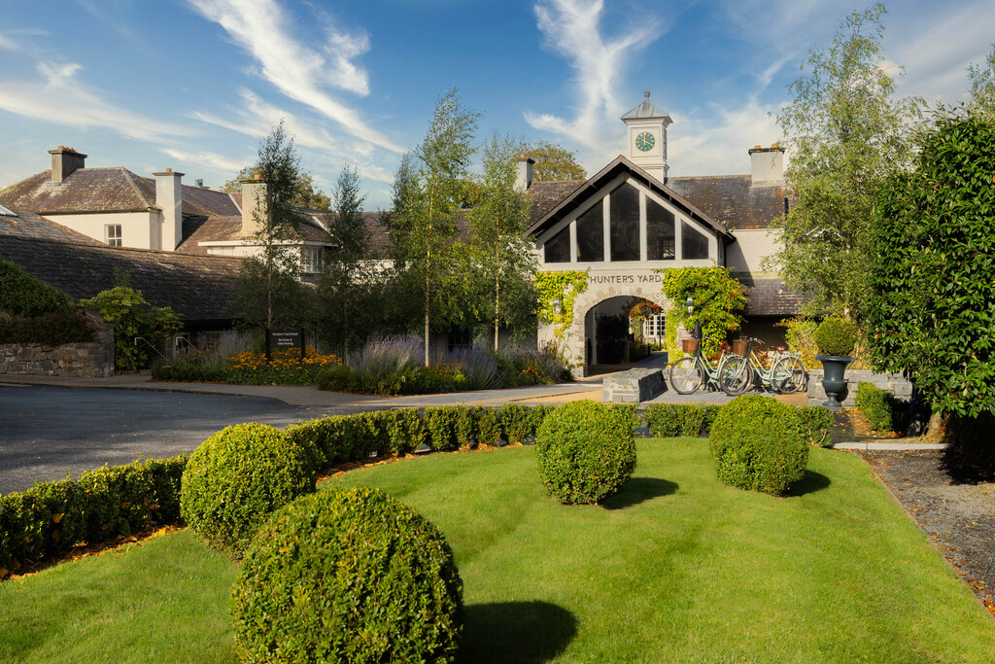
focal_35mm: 43
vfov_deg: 31.2
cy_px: 332
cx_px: 498
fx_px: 1189
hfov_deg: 45.4
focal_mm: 43
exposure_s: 1/125
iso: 200
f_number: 10
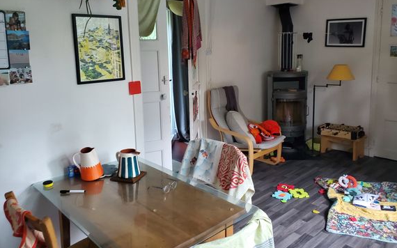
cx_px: 196
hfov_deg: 64.6
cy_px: 104
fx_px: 314
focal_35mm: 29
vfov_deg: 43.0
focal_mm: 4.3
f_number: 2.4
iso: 640
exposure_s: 1/40
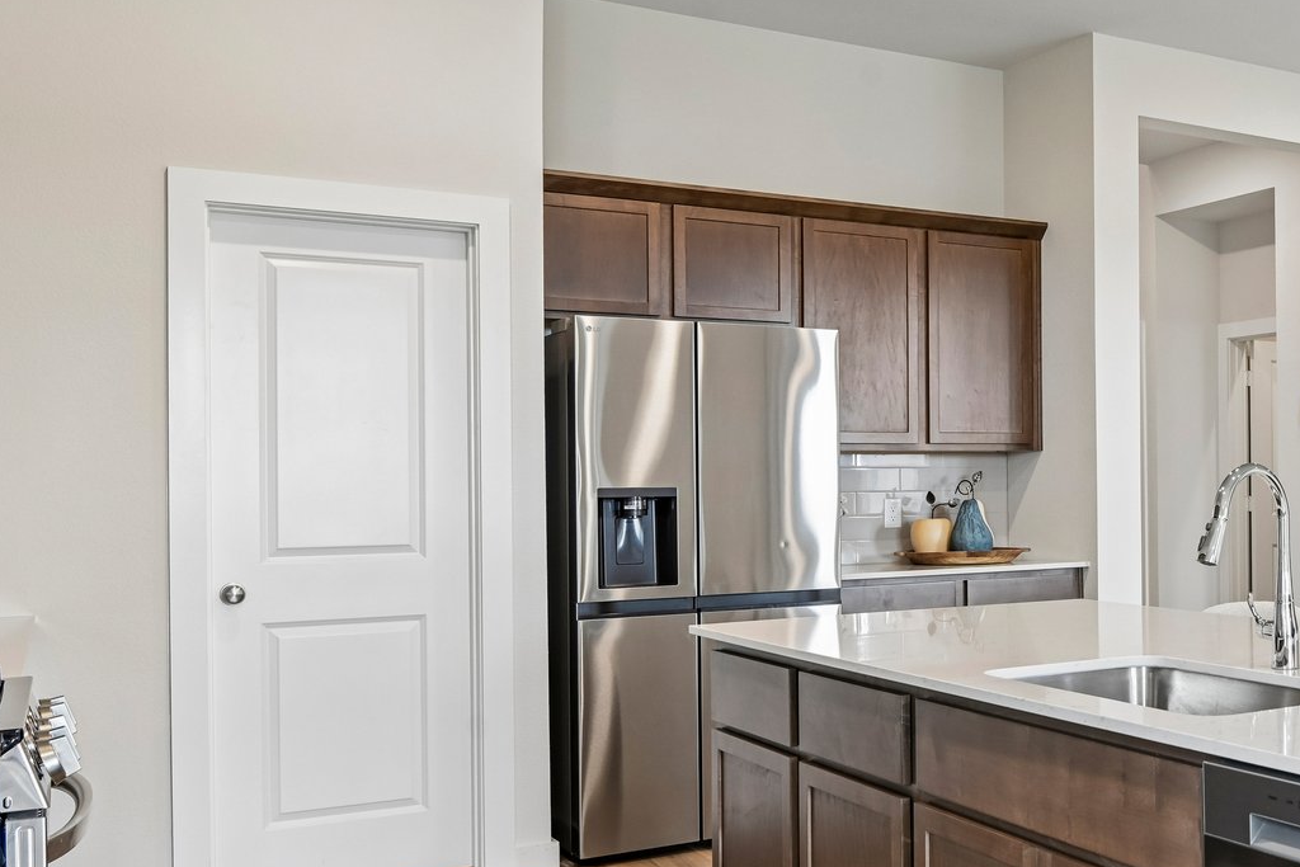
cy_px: 464
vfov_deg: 33.4
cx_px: 1169
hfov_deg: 44.2
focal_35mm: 40
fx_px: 1445
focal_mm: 20
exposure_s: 1/13
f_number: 8
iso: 400
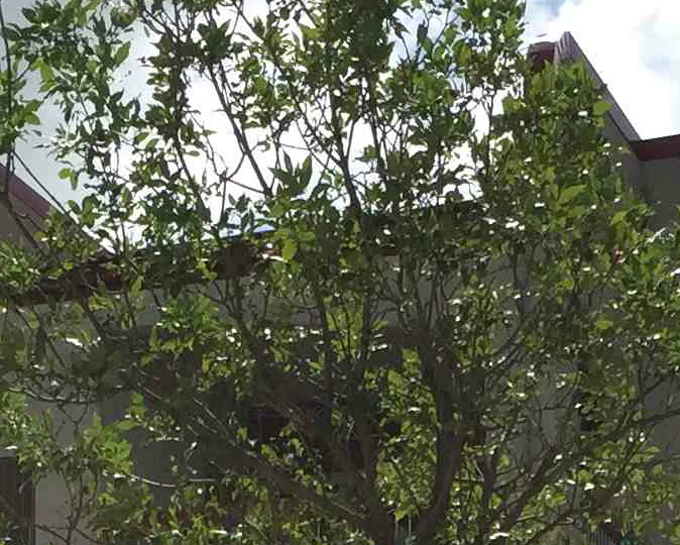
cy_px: 1048
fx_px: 2759
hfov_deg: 14.0
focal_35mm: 137
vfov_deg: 10.5
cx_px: 460
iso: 32
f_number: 2.2
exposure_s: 1/3049
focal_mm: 4.15
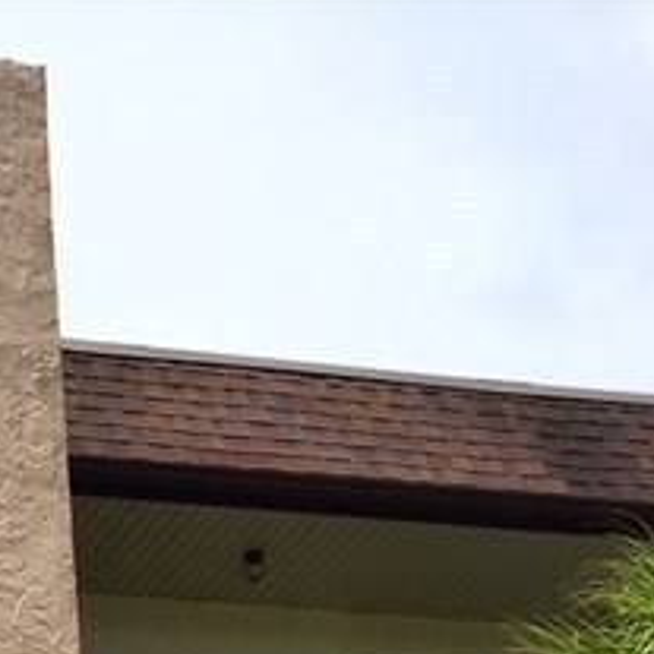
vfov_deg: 12.5
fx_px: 2715
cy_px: 1204
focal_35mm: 127
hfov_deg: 13.3
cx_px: -180
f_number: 2.2
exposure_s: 1/2198
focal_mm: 4.15
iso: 32
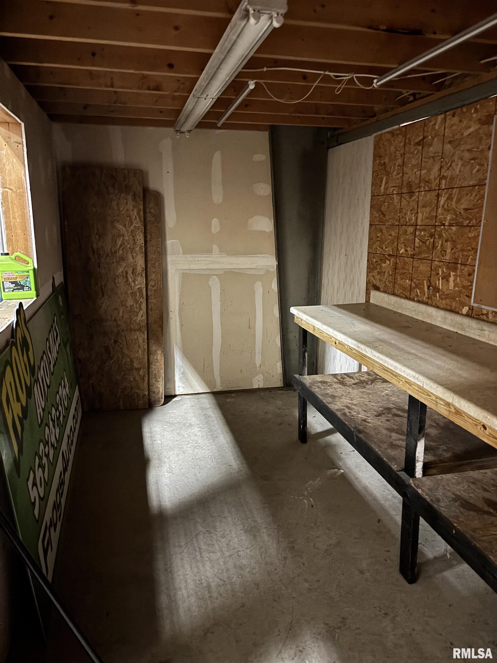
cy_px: 332
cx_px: 248
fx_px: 498
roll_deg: +0.4
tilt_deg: -11.8
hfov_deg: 53.1
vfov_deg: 67.3
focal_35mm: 26
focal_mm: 5.96
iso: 1250
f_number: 1.6
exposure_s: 1/9
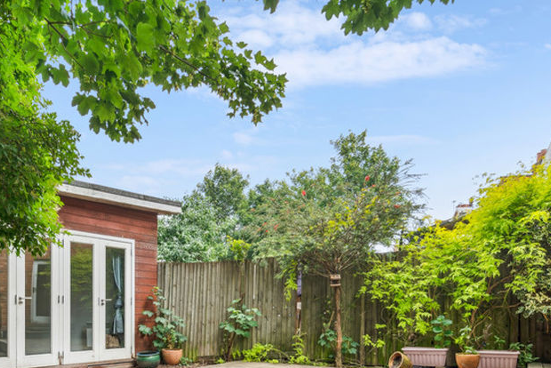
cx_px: 223
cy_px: 320
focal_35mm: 26
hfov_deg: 68.7
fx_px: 398
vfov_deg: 45.7
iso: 100
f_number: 8
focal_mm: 14
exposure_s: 1/25
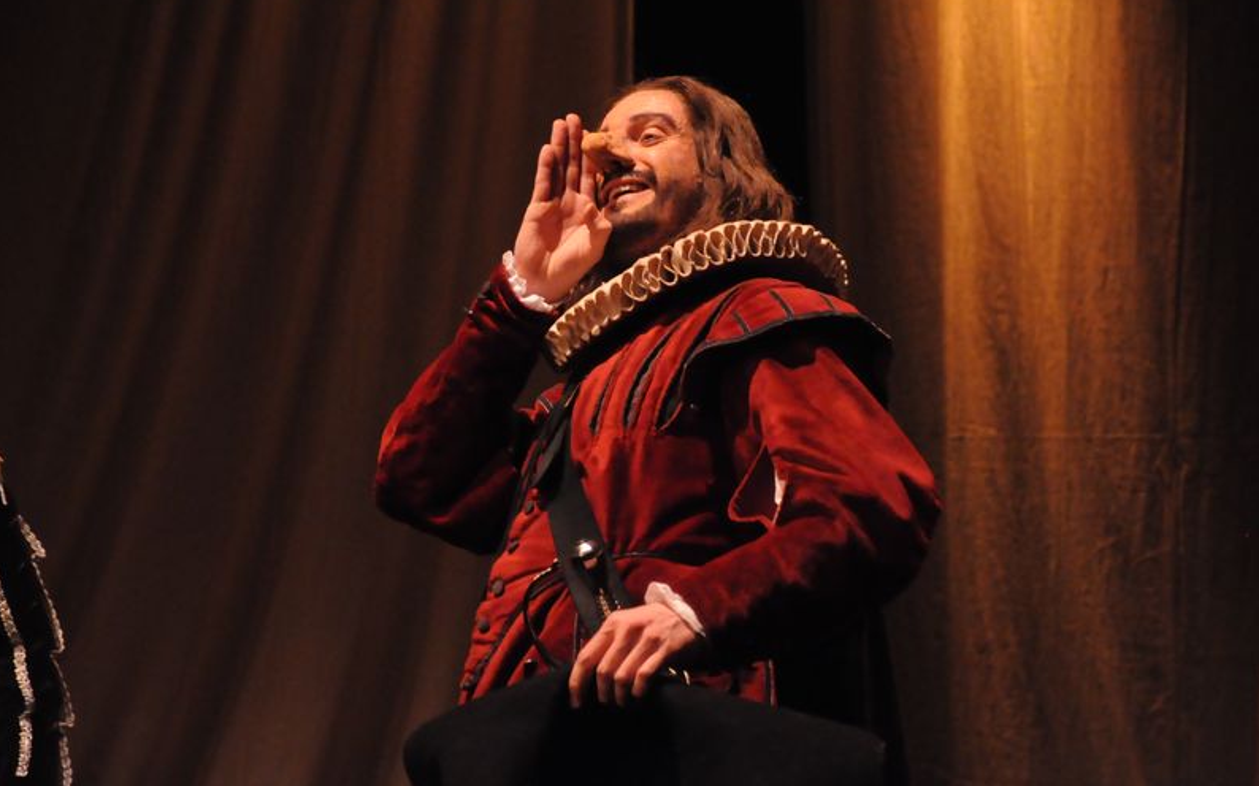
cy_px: 375
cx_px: 630
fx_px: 5541
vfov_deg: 8.1
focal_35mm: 162
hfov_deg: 13.0
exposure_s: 1/100
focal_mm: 105
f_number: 5.6
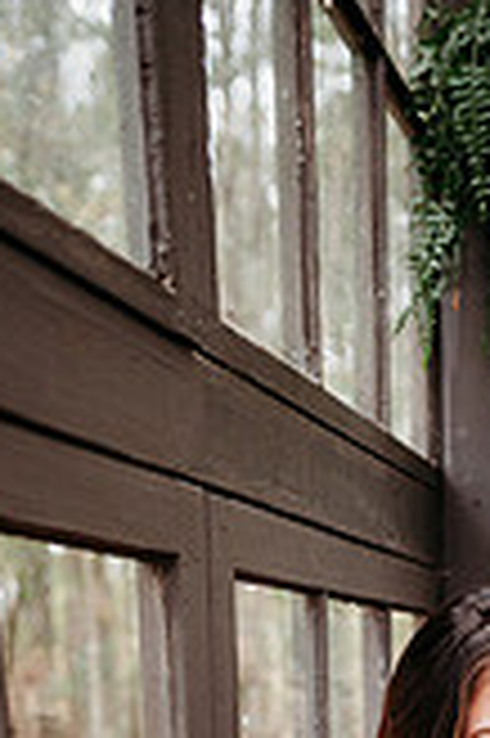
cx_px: 508
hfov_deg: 19.9
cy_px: 999
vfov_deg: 25.5
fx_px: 1350
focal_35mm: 66
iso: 320
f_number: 2.2
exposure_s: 1/400
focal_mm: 24
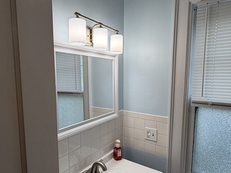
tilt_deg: -6.3
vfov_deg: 56.8
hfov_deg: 71.5
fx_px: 160
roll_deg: +0.5
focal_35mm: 24
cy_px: 93
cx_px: 111
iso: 80
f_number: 2.2
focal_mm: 2.22
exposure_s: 1/120
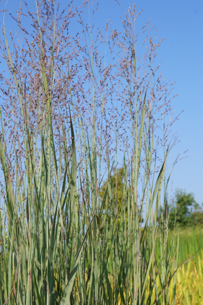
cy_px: 165
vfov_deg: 33.6
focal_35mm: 60
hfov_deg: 22.8
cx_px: 96
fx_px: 504
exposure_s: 1/160
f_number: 11
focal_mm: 35
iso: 100
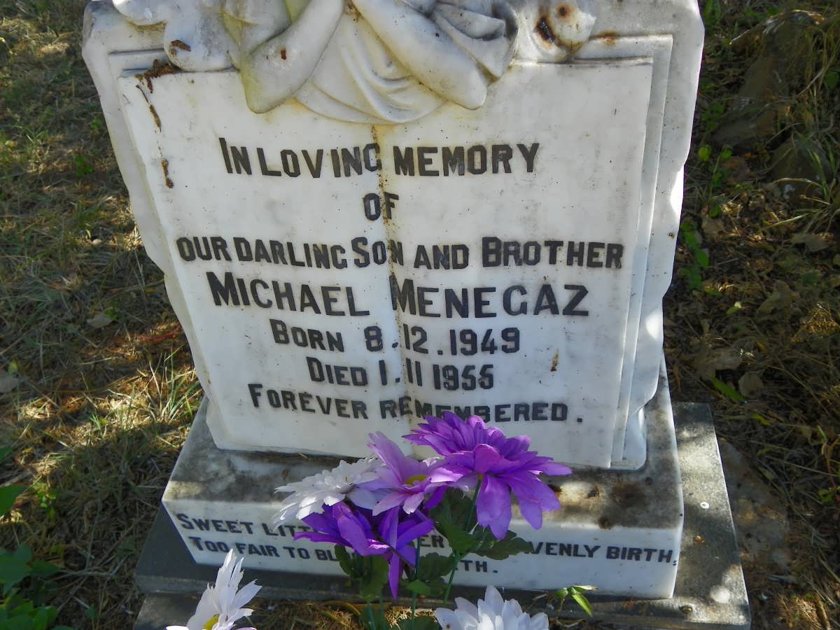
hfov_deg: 55.4
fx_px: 801
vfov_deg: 42.9
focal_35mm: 33
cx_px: 420
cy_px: 315
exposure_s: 1/125
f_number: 2.8
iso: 64
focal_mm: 5.9
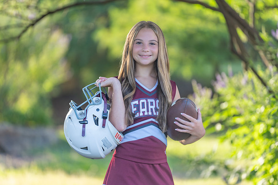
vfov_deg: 7.1
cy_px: 95
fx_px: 1495
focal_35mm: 194
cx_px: 136
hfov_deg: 10.6
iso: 200
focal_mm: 189
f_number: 2.8
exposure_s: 1/320
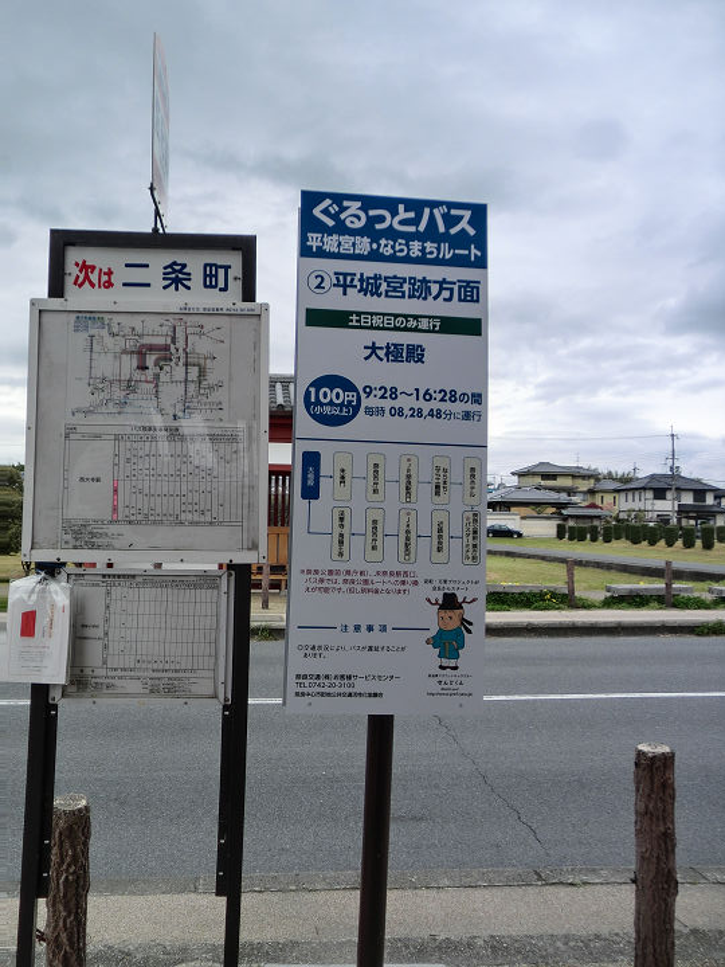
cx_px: 362
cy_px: 484
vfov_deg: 63.4
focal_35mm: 28
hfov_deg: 49.7
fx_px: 782
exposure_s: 1/640
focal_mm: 5
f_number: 3
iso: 100
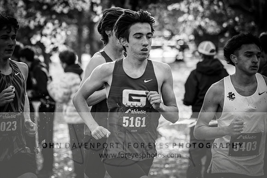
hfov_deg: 12.9
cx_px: 65
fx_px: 1177
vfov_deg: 8.6
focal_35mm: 159
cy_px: 117
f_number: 2.8
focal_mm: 102
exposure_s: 1/1000
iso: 280
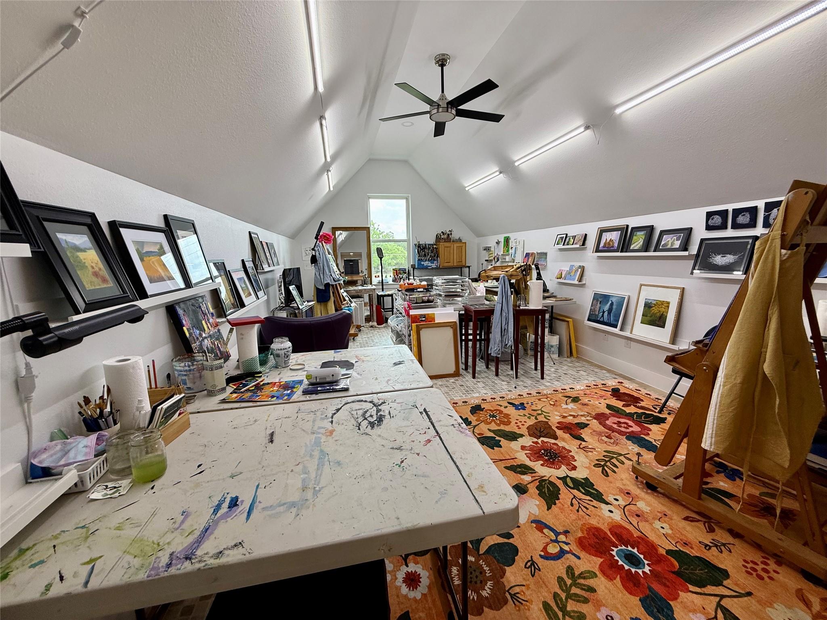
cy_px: 310
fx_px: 334
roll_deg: +0.9
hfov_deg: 102.1
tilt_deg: -8.7
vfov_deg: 85.7
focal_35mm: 14
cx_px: 414
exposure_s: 1/120
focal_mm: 2.22
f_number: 2.2
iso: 80
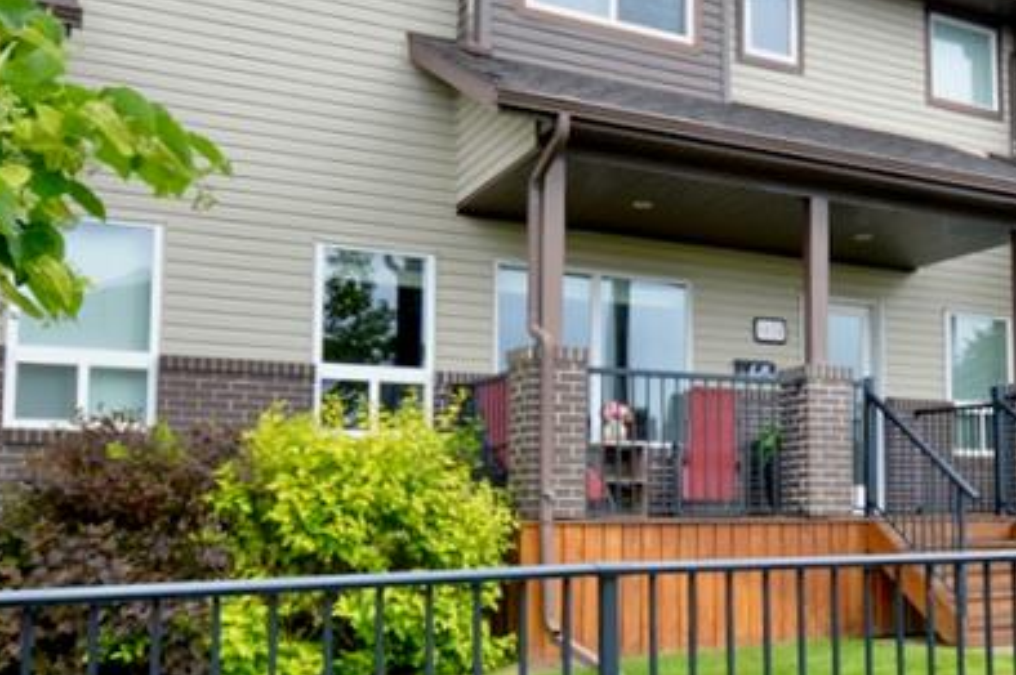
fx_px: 1100
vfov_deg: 34.0
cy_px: 410
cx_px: 786
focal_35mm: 39
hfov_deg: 47.4
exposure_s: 1/25
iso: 100
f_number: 9
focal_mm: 10
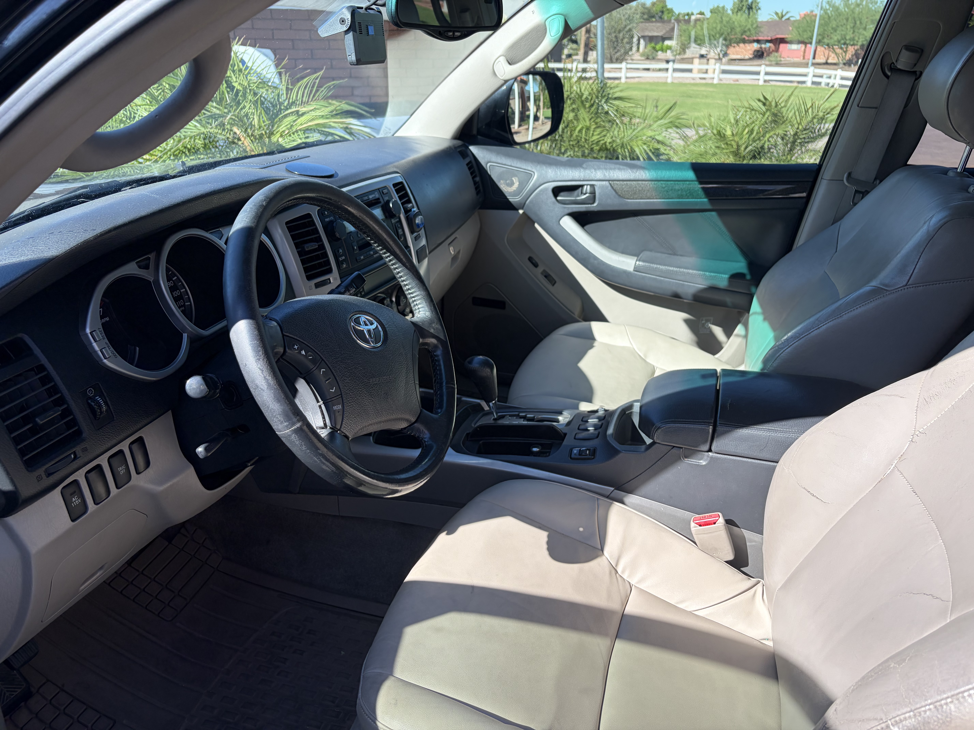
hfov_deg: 67.3
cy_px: 365
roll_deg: +0.4
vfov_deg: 53.1
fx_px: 732
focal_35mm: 26
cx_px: 487
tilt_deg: -23.8
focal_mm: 5.96
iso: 50
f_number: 1.6
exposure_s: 1/840
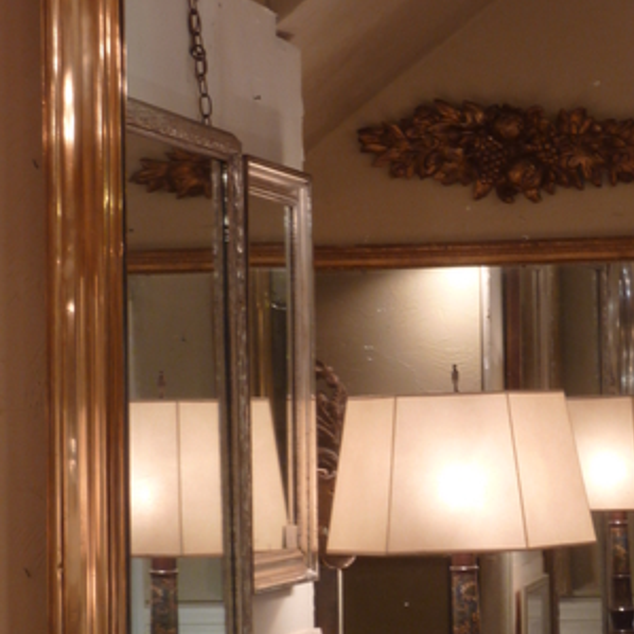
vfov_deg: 12.3
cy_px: 442
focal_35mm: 142
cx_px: 483
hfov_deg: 12.3
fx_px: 2942
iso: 80
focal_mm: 11.9
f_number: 4.1
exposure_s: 1/8
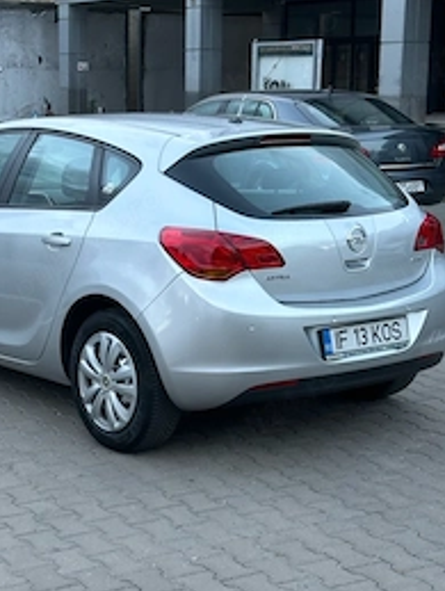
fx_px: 1265
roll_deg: -0.7
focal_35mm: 74
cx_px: 132
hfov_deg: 19.9
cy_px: 272
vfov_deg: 26.3
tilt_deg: -9.3
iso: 80
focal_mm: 6.86
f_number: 1.78
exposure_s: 1/72
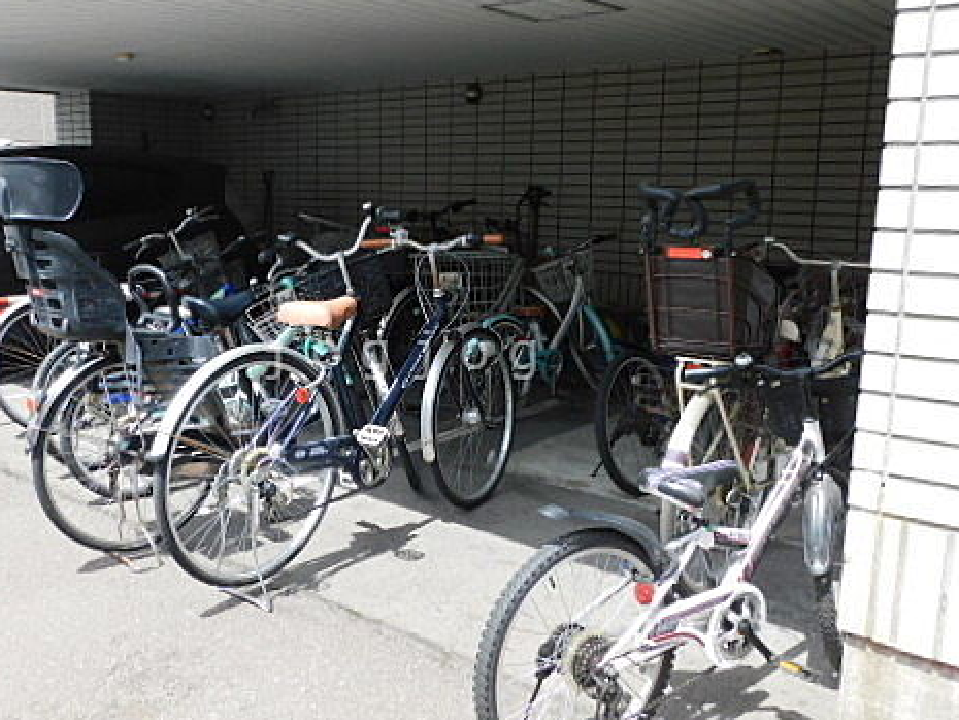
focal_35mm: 33
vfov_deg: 43.0
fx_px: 914
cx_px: 406
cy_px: 355
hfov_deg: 55.1
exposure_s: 1/400
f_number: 3.3
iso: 125
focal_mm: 4.3
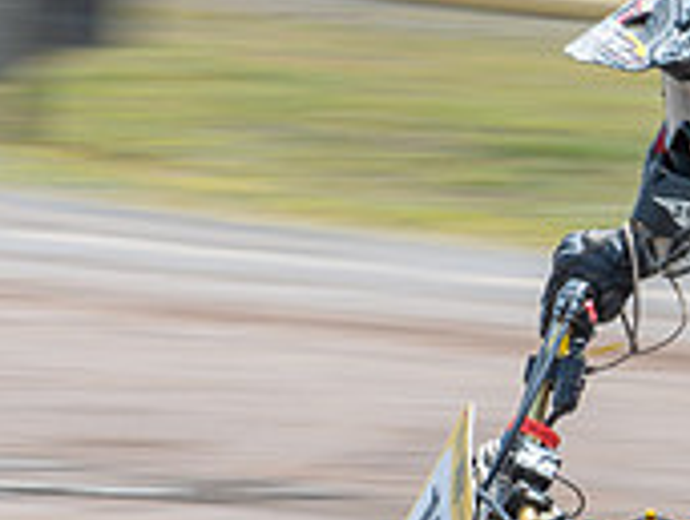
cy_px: 643
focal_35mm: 387
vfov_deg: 3.8
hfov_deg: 5.1
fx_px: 7730
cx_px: 771
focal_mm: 70
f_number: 8
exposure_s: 1/160
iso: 160
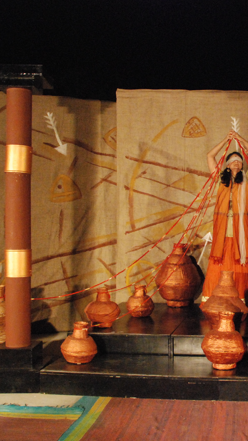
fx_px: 561
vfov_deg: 42.9
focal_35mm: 48
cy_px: 222
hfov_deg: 24.0
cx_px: 241
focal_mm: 20
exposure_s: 1/60
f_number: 5
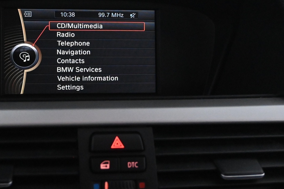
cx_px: 78
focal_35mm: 61
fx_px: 481
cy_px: 51
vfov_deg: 22.1
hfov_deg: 32.4
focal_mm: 24
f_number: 4.5
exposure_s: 1/80
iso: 6400
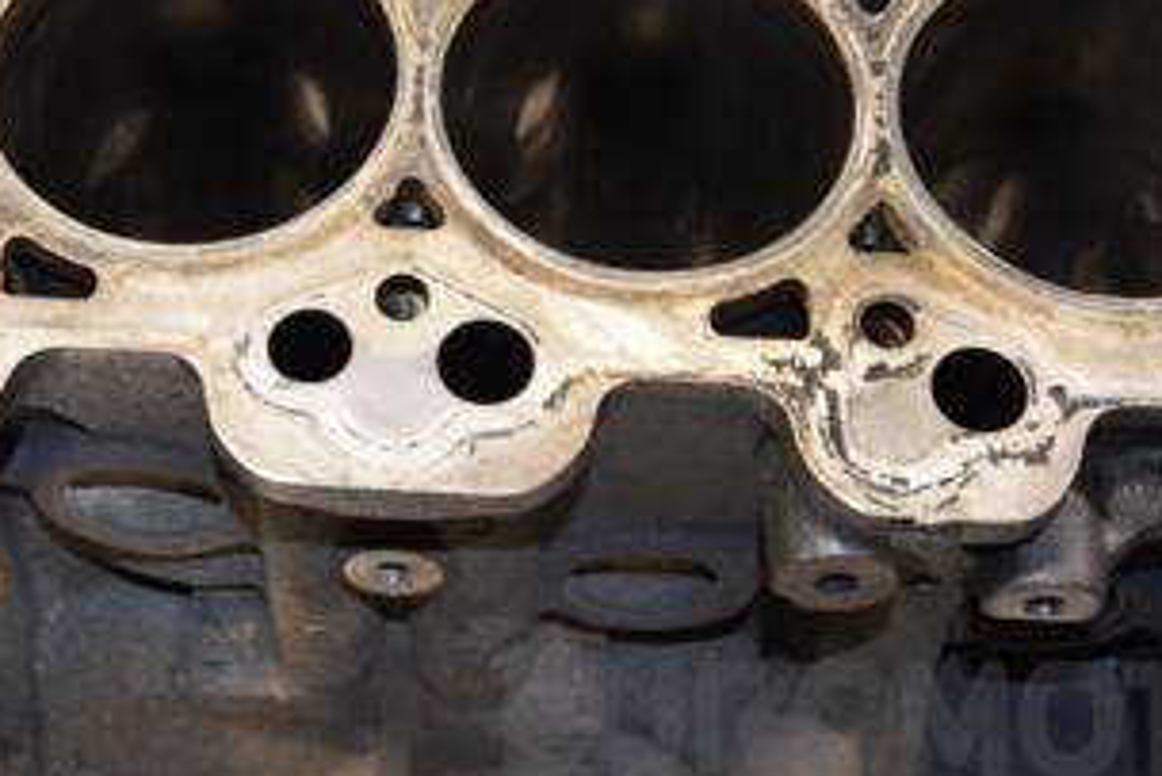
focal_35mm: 77
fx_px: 2486
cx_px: 432
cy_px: 210
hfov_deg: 26.2
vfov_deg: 17.7
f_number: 5
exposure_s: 1/125
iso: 800
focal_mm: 26
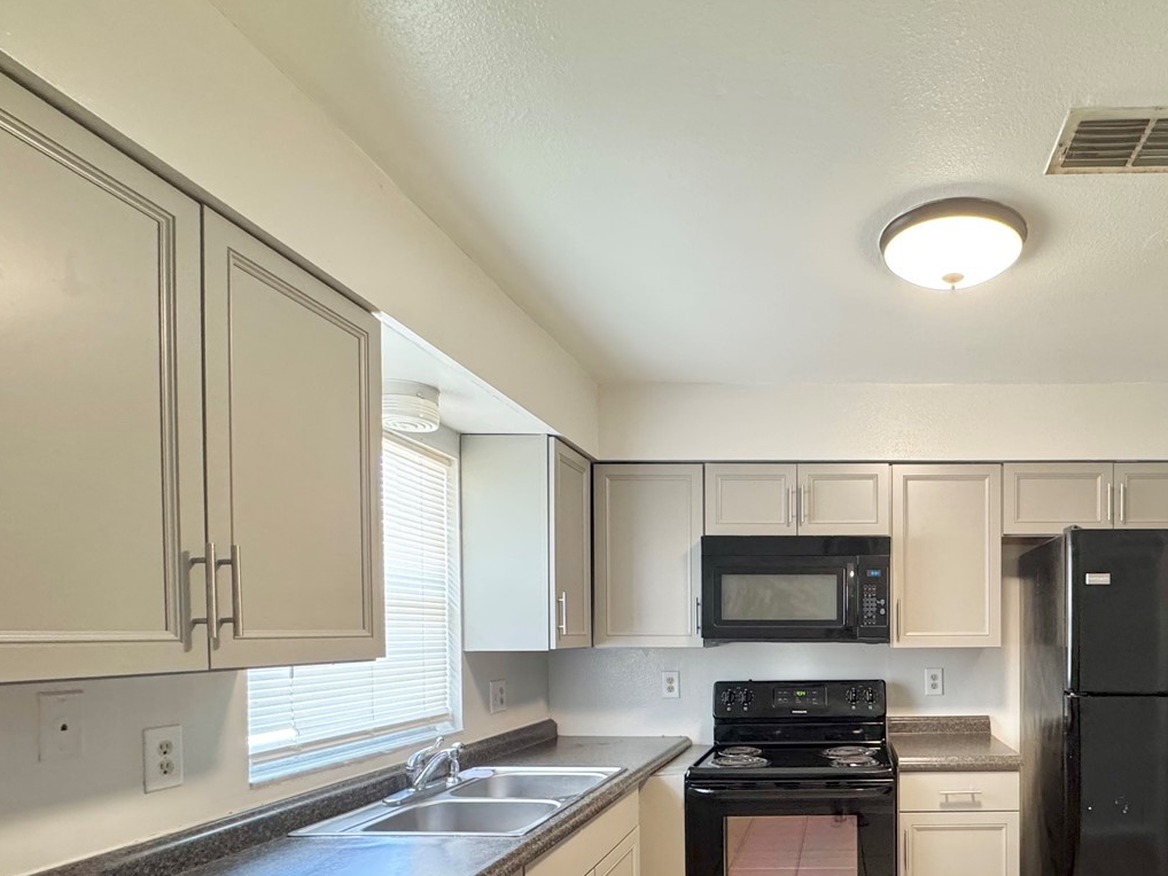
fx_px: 742
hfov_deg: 72.1
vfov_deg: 58.3
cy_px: 643
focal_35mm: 22
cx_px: 848
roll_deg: +0.3
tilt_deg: -1.1
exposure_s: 1/60
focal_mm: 2.22
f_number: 2.2
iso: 320
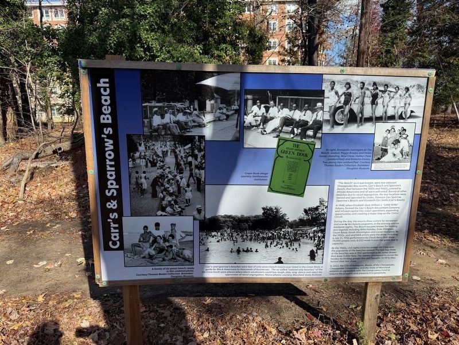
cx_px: 230
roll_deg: -1.6
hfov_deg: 71.6
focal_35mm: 24
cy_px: 172
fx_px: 318
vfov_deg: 56.8
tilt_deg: -8.7
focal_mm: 6.76
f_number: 1.78
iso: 80
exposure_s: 1/2907
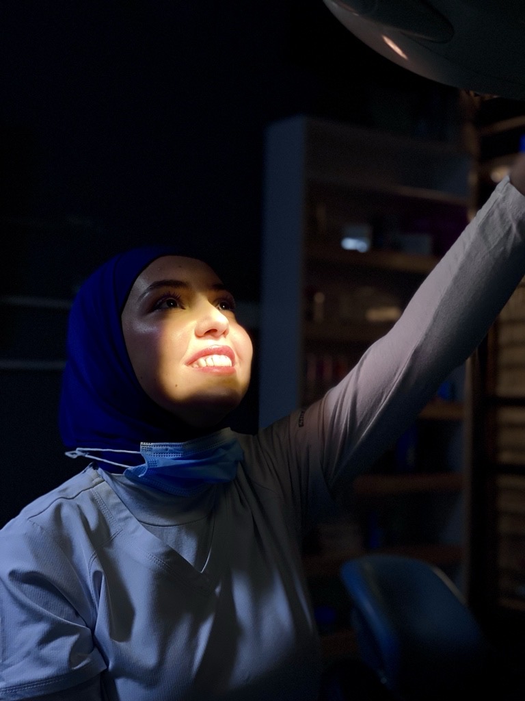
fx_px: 1052
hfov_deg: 28.0
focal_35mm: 52
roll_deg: -2.0
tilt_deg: +2.2
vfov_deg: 36.8
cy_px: 350
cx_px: 262
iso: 100
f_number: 2
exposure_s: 1/100
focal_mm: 6
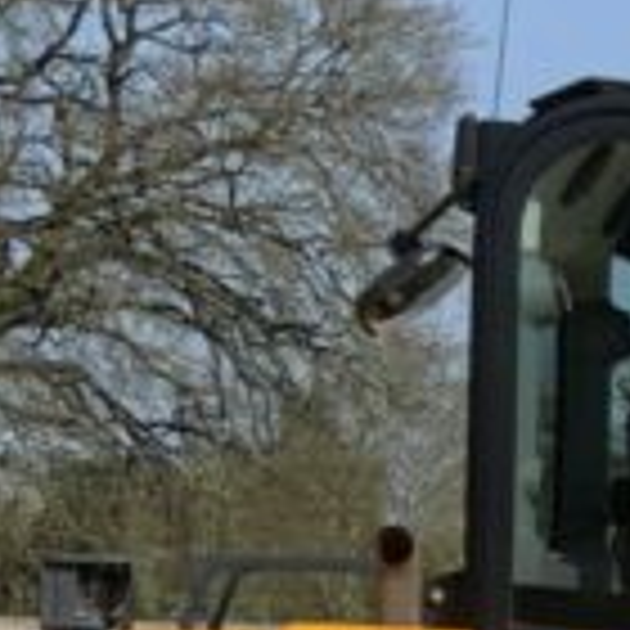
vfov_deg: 9.2
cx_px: 1791
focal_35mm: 188
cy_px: 742
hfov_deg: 8.1
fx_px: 3871
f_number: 1.8
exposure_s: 1/2141
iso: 16
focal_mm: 3
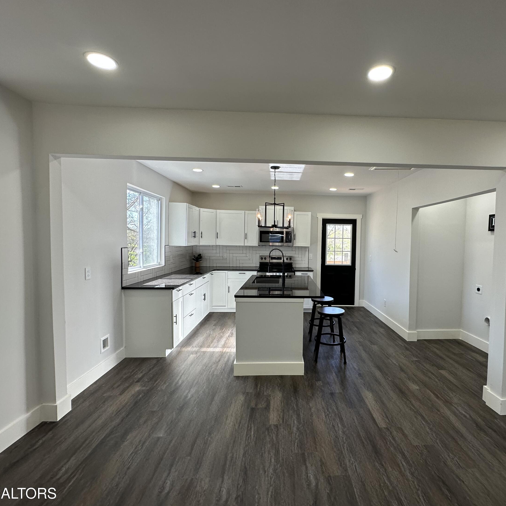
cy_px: 257
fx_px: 281
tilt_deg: -3.2
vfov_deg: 84.0
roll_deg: -0.5
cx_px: 294
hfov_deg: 83.3
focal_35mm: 17
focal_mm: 2.22
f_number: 2.2
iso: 64
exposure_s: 1/120
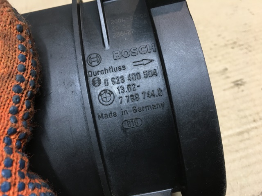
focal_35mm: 29
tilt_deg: -46.9
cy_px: 98
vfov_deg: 48.2
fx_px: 219
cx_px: 131
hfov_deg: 61.7
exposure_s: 1/33
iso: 100
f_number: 2.2
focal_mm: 4.15
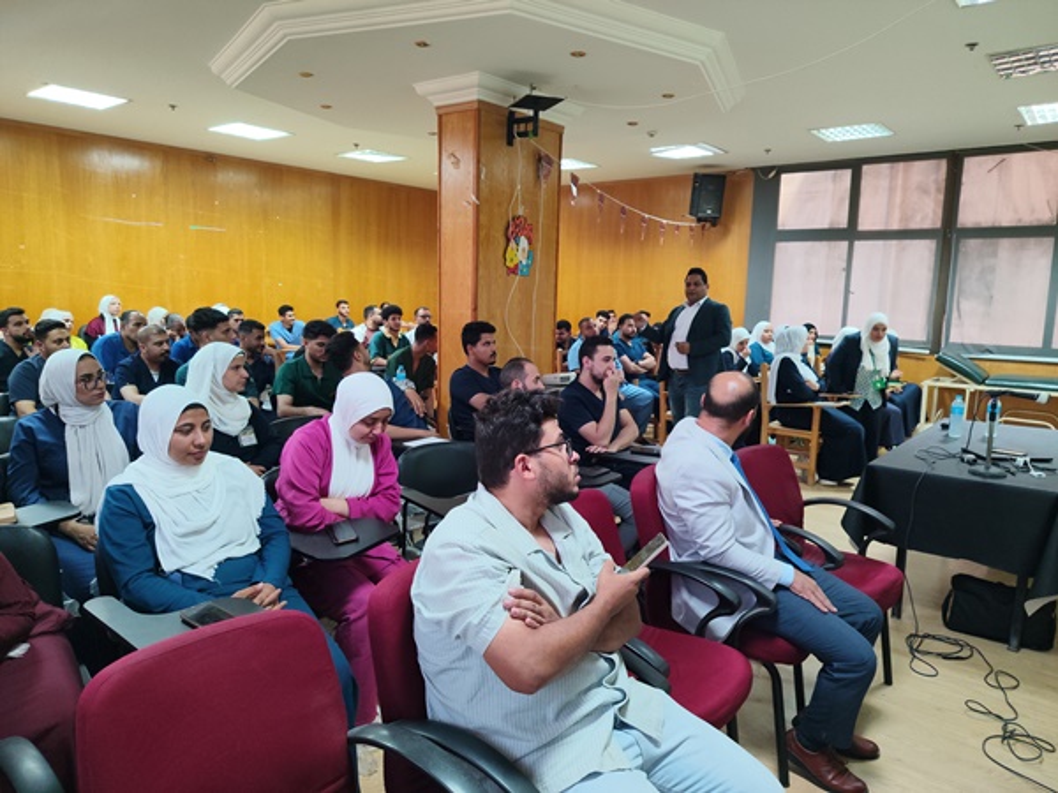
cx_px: 529
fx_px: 734
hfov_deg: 71.6
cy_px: 396
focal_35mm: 24
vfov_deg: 56.8
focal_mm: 5.24
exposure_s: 1/33.3
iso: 390
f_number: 1.7
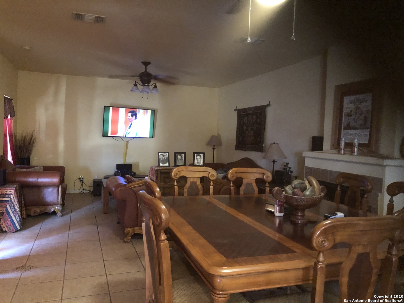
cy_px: 152
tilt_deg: -2.7
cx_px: 202
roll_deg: -2.1
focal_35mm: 28
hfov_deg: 63.4
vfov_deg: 49.7
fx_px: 327
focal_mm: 3.99
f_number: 1.8
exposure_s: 1/4
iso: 125
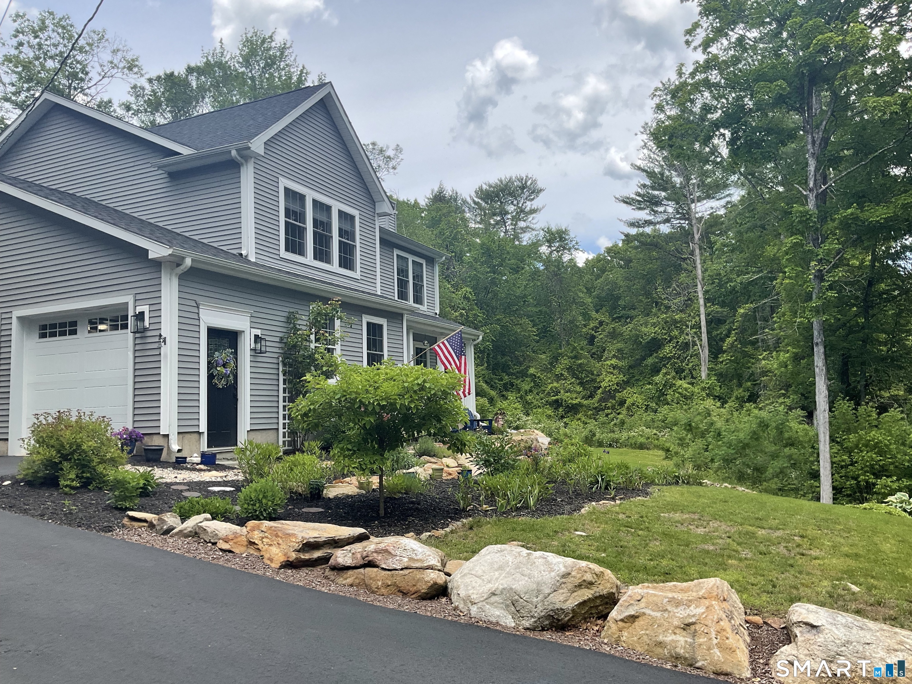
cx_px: 456
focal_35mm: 29
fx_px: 764
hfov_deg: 61.7
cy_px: 342
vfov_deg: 48.2
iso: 25
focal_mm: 3
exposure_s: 1/842
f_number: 1.8
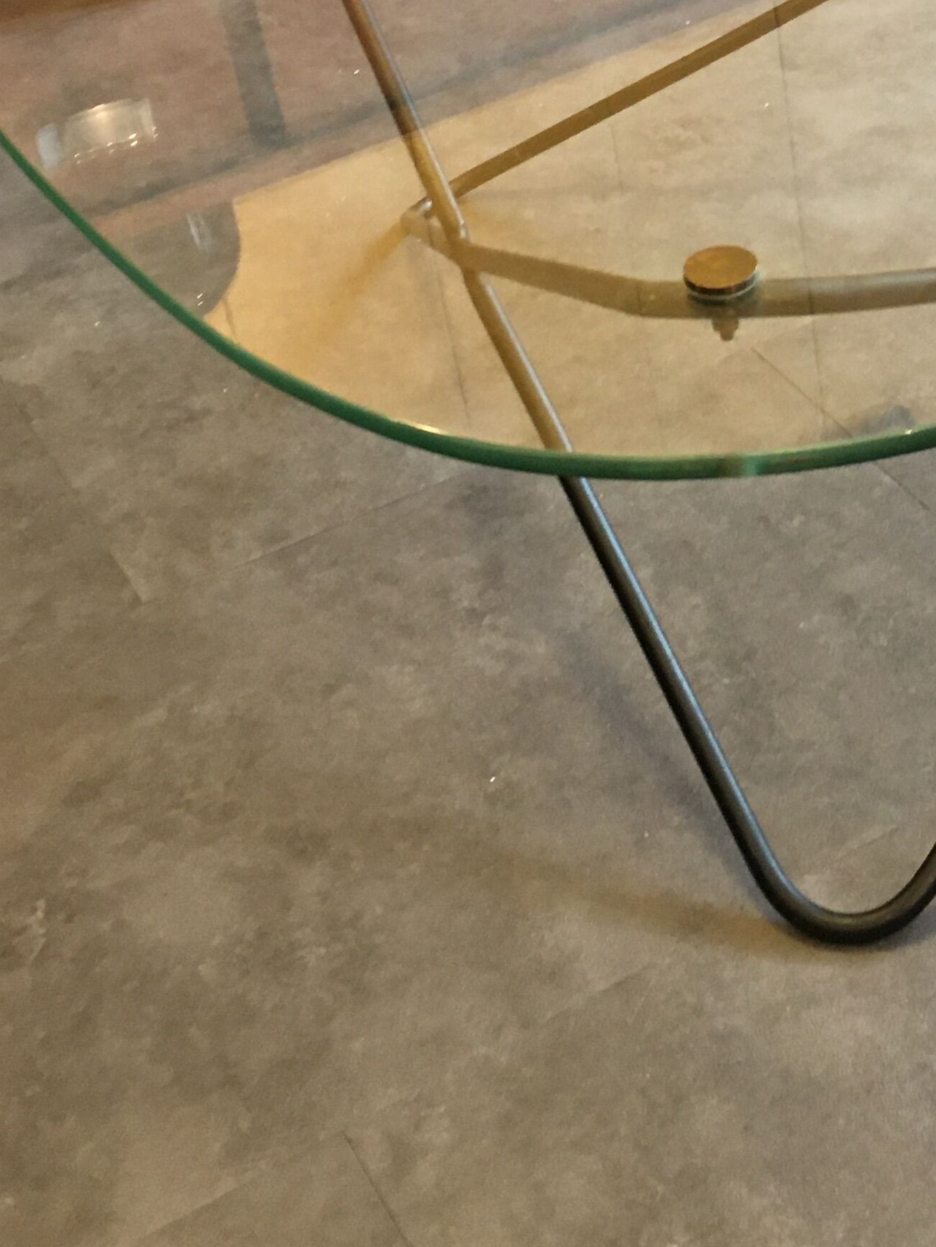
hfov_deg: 21.3
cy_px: 69
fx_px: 2415
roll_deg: +2.8
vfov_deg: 27.6
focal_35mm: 67
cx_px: 912
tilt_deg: -26.2
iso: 160
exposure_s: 1/33
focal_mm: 4.15
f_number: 2.2
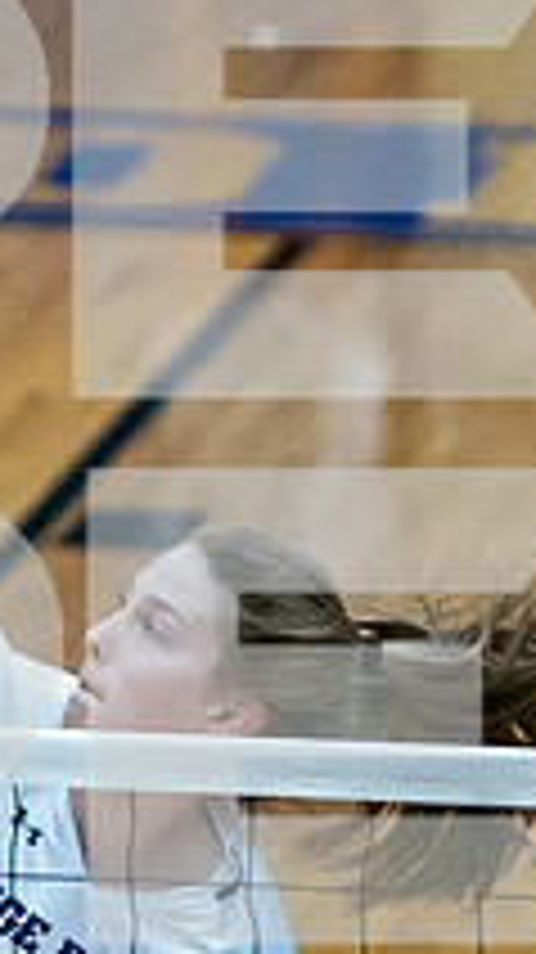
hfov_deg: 1.5
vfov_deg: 2.6
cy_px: 881
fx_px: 21131
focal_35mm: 835
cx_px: -369
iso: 2000
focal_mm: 129
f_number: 2.8
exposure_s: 1/1600
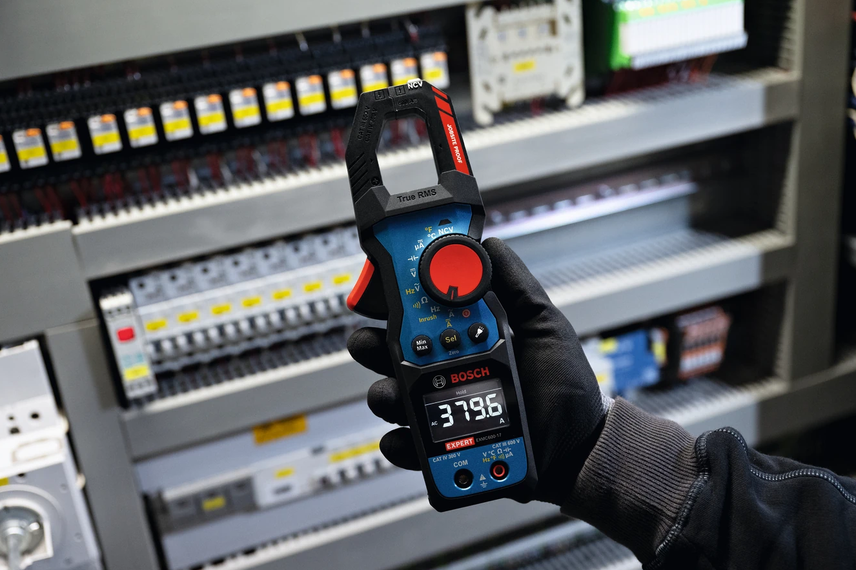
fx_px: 1022
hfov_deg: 45.4
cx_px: 409
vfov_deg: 31.2
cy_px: 317
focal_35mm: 43
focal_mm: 38
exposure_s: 1/125
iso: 1600
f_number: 3.2
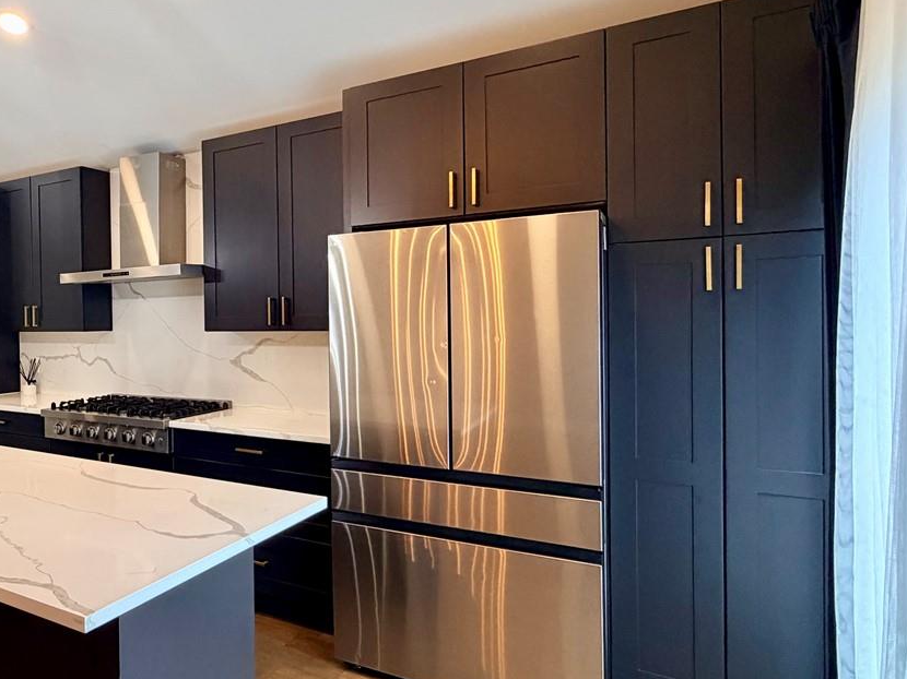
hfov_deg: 57.5
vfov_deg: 51.3
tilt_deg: -1.3
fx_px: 707
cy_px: 330
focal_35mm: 27
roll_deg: +1.6
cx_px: 116
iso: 250
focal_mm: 2.22
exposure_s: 1/120
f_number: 2.2
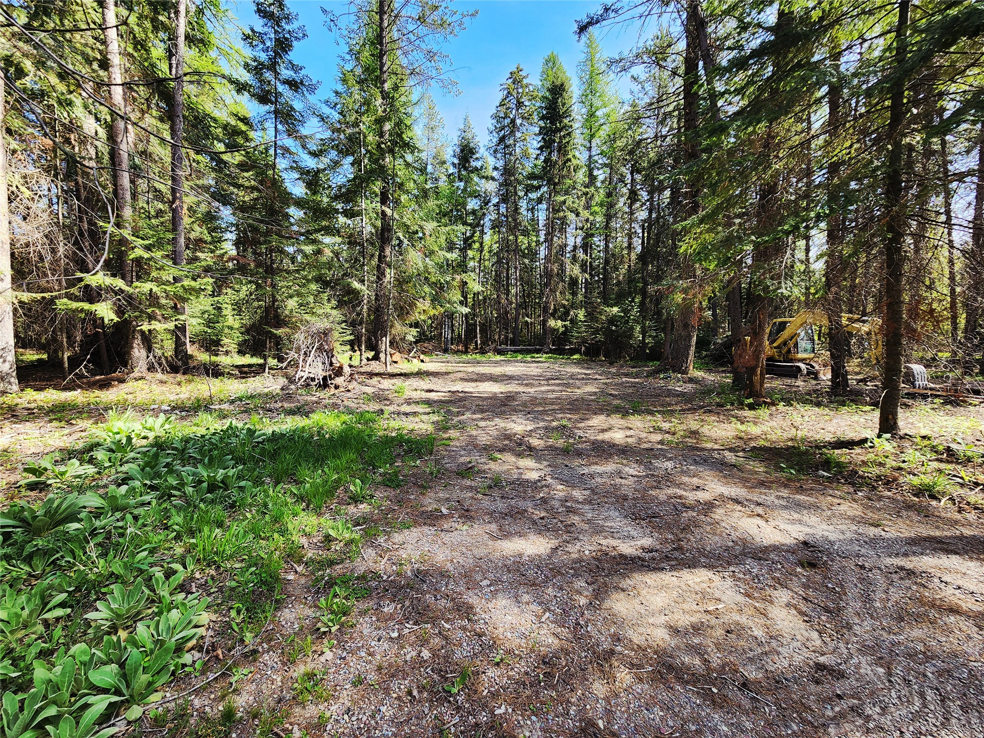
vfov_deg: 89.9
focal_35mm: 13
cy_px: 369
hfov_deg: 106.2
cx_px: 492
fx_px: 370
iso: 50
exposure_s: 1/263
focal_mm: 2.2
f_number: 2.2
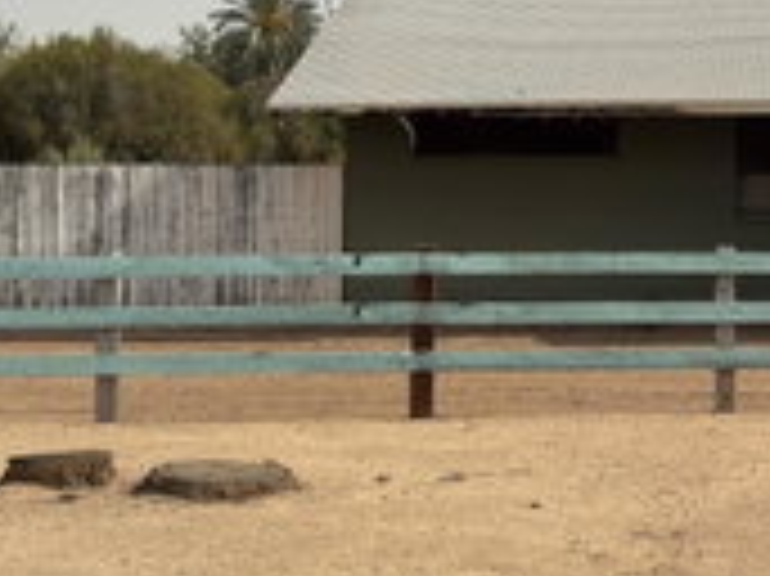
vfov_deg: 14.0
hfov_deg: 17.9
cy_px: 99
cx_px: 892
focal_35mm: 105
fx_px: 2334
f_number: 1.78
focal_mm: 6.76
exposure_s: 1/8264
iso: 64
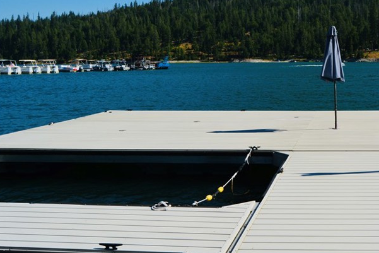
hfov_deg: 40.6
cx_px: 314
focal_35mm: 46
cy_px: 93
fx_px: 484
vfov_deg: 29.1
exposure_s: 1/400
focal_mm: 18
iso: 200
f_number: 11
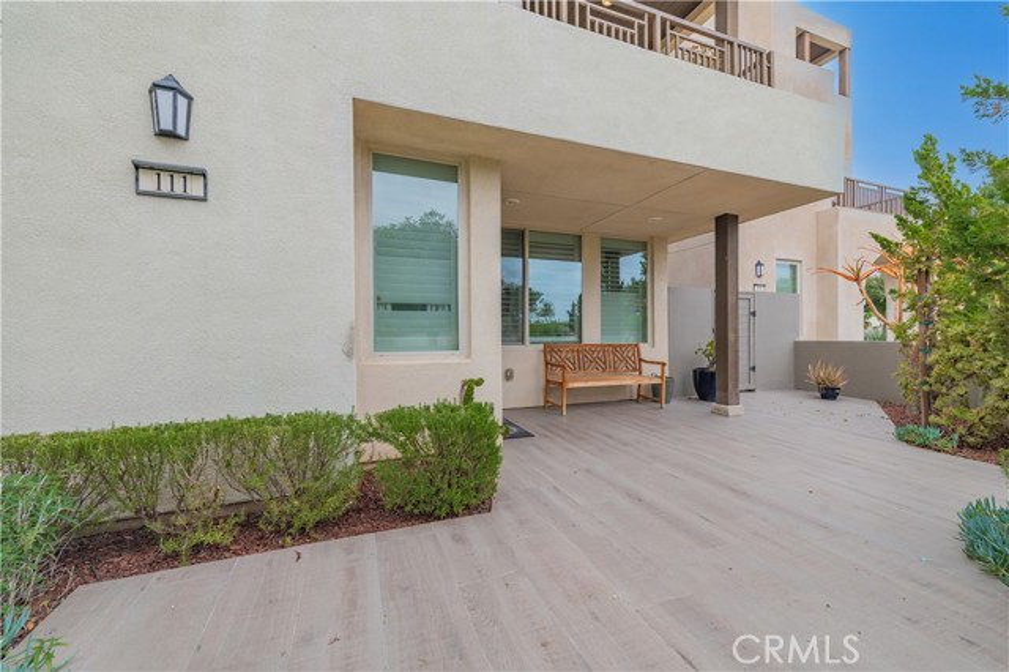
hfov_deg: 104.3
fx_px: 392
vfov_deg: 81.1
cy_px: 336
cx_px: 504
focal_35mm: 14
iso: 200
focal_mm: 14
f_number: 5.6
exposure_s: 1/250
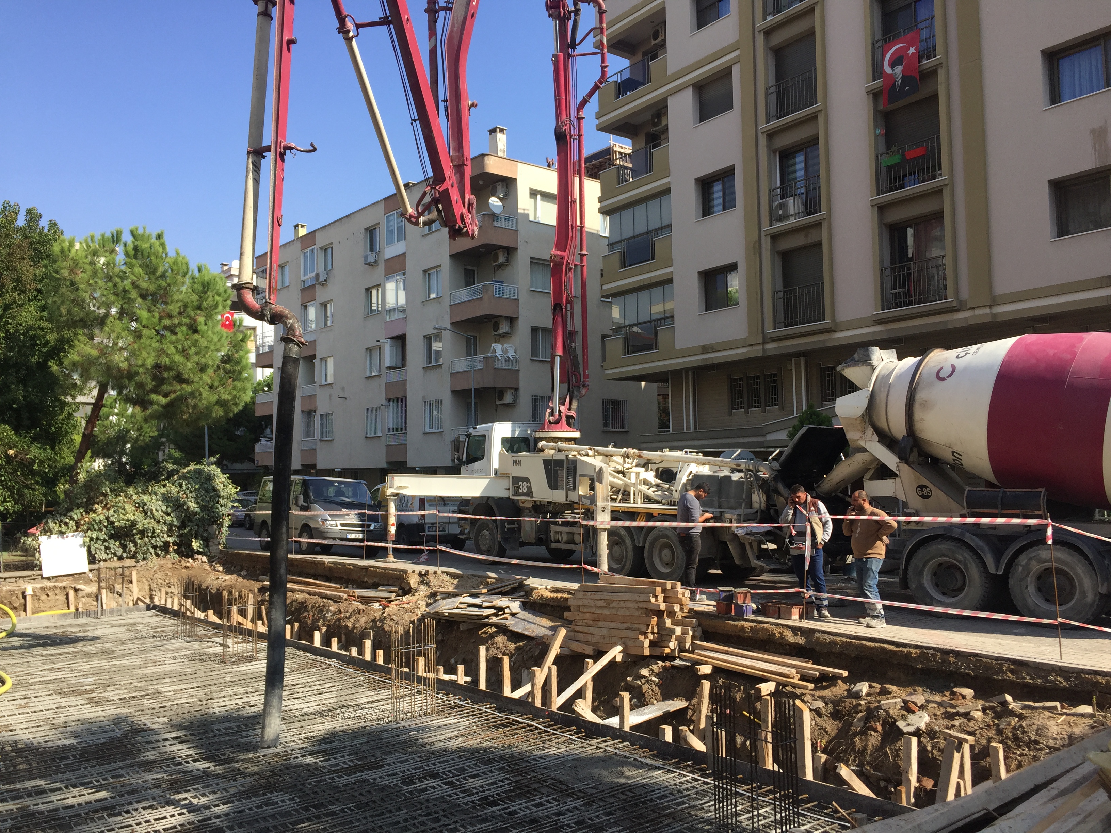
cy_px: 416
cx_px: 556
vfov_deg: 48.2
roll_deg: +1.3
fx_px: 931
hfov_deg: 61.7
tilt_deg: +2.9
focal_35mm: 29
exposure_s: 1/1236
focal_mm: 4.15
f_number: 2.2
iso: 32
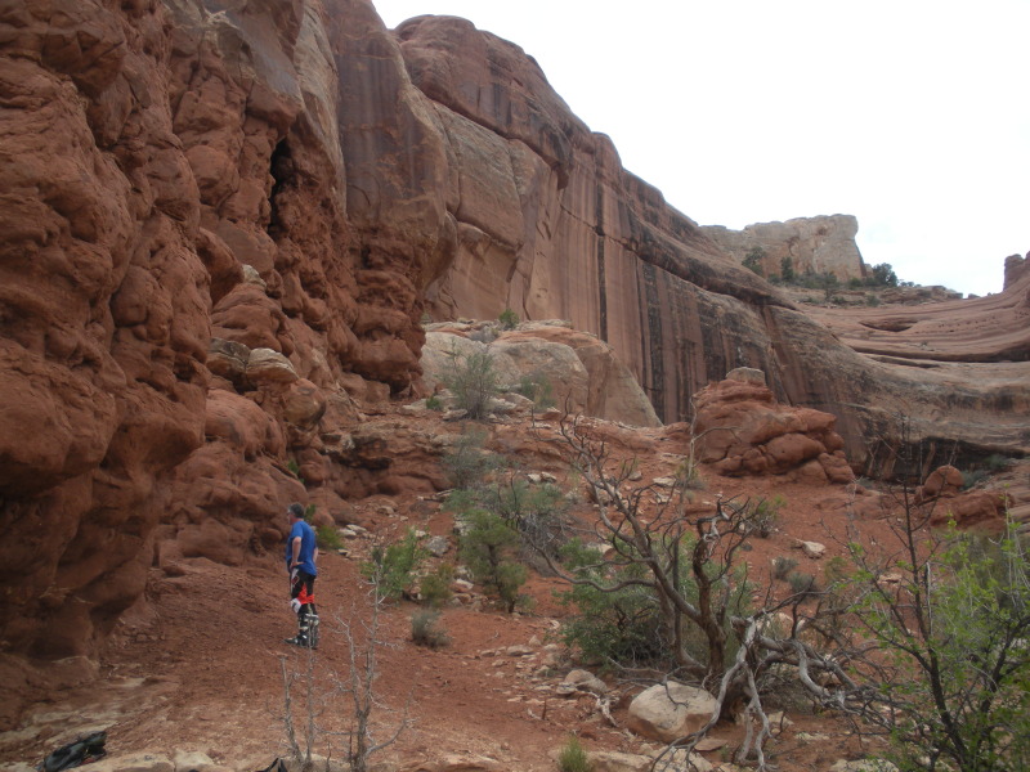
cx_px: 515
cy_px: 386
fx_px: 1071
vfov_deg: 39.7
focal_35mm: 36
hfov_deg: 51.4
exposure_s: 1/435
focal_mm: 6.3
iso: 64
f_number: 3.5
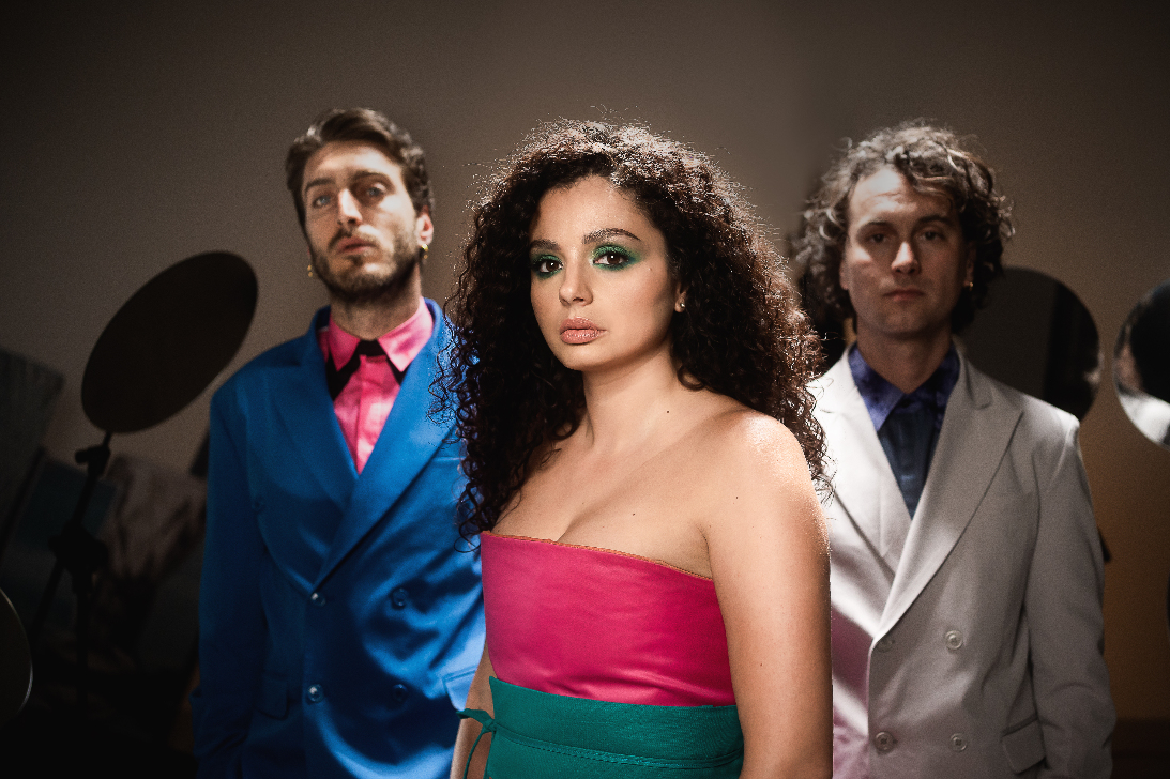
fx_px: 1332
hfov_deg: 47.4
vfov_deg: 32.6
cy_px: 370
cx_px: 633
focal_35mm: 41
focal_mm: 35
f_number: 2.5
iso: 1000
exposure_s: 1/320
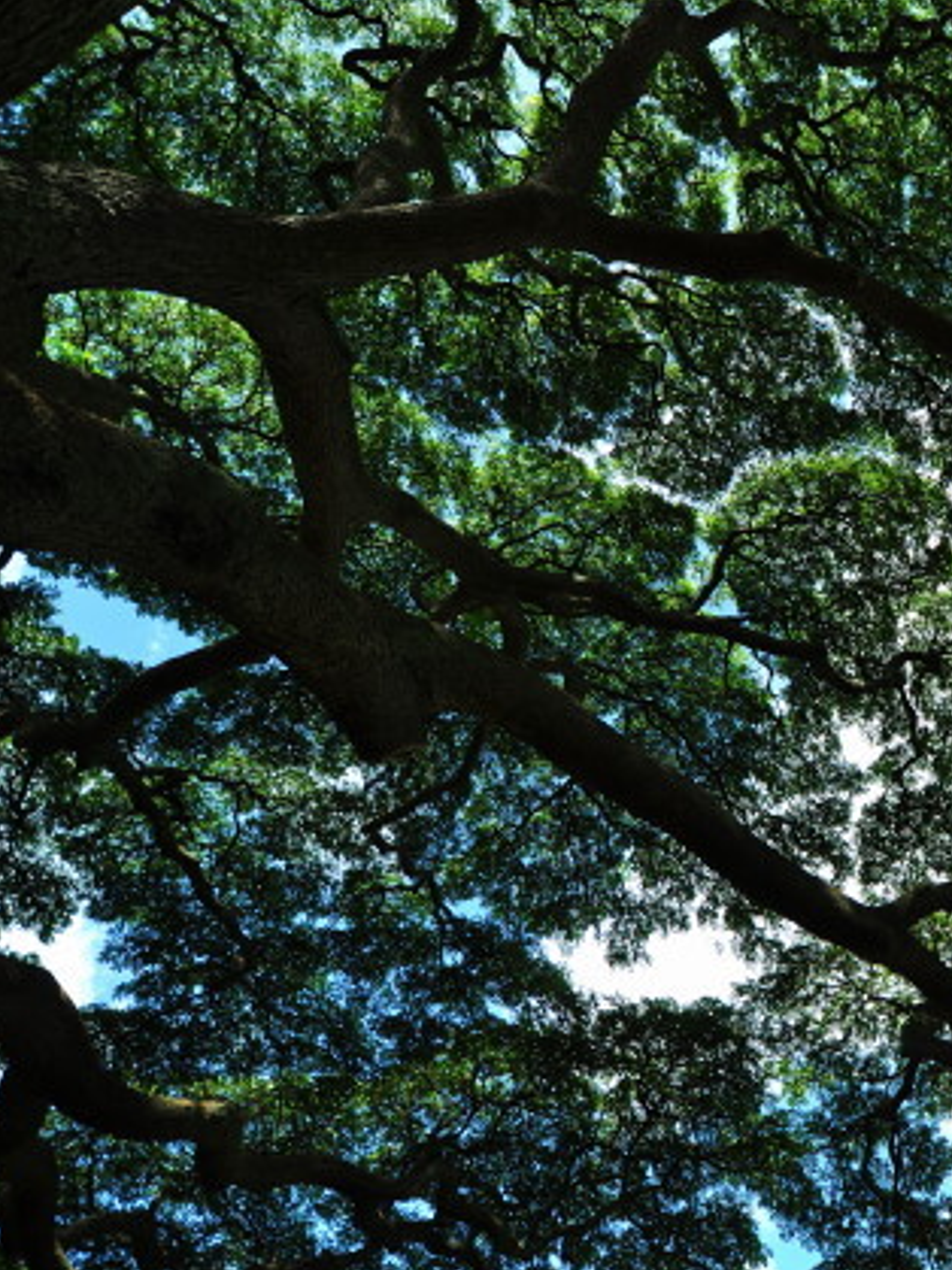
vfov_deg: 76.4
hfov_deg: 49.7
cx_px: 952
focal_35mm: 22
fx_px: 807
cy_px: 635
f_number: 3.5
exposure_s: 1/400
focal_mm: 10
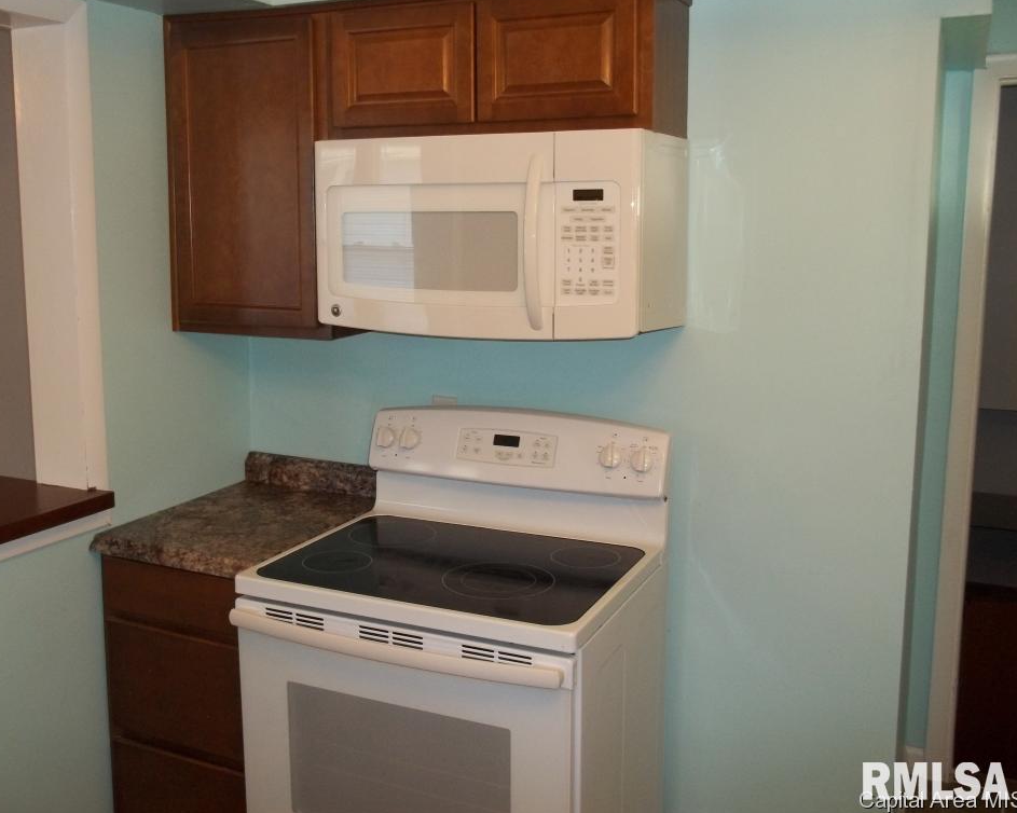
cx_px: 475
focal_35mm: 35
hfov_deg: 51.5
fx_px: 1053
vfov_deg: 42.2
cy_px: 403
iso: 160
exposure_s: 1/30
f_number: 3.3
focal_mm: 5.9
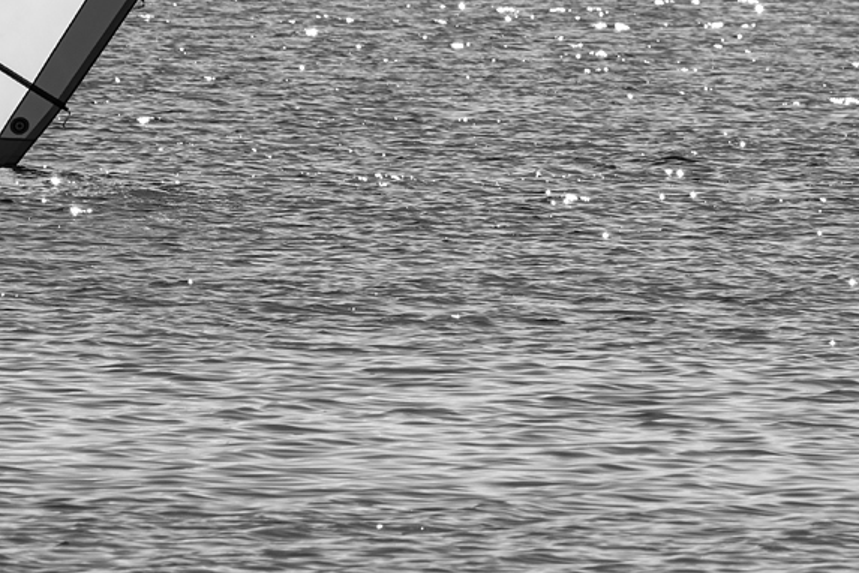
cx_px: -25
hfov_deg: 2.3
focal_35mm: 911
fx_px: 21736
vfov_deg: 1.5
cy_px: 93
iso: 400
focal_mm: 290
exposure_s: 1/2500
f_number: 9
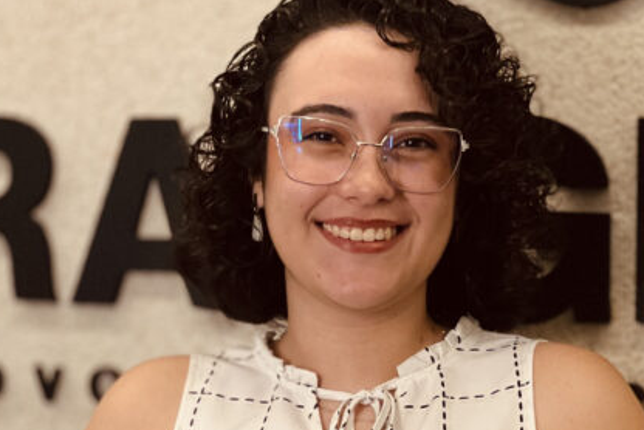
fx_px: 3526
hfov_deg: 10.4
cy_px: 367
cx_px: 399
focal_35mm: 197
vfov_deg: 7.0
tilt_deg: -2.9
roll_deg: -0.1
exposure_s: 1/40
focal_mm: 9
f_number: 2.8
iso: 200
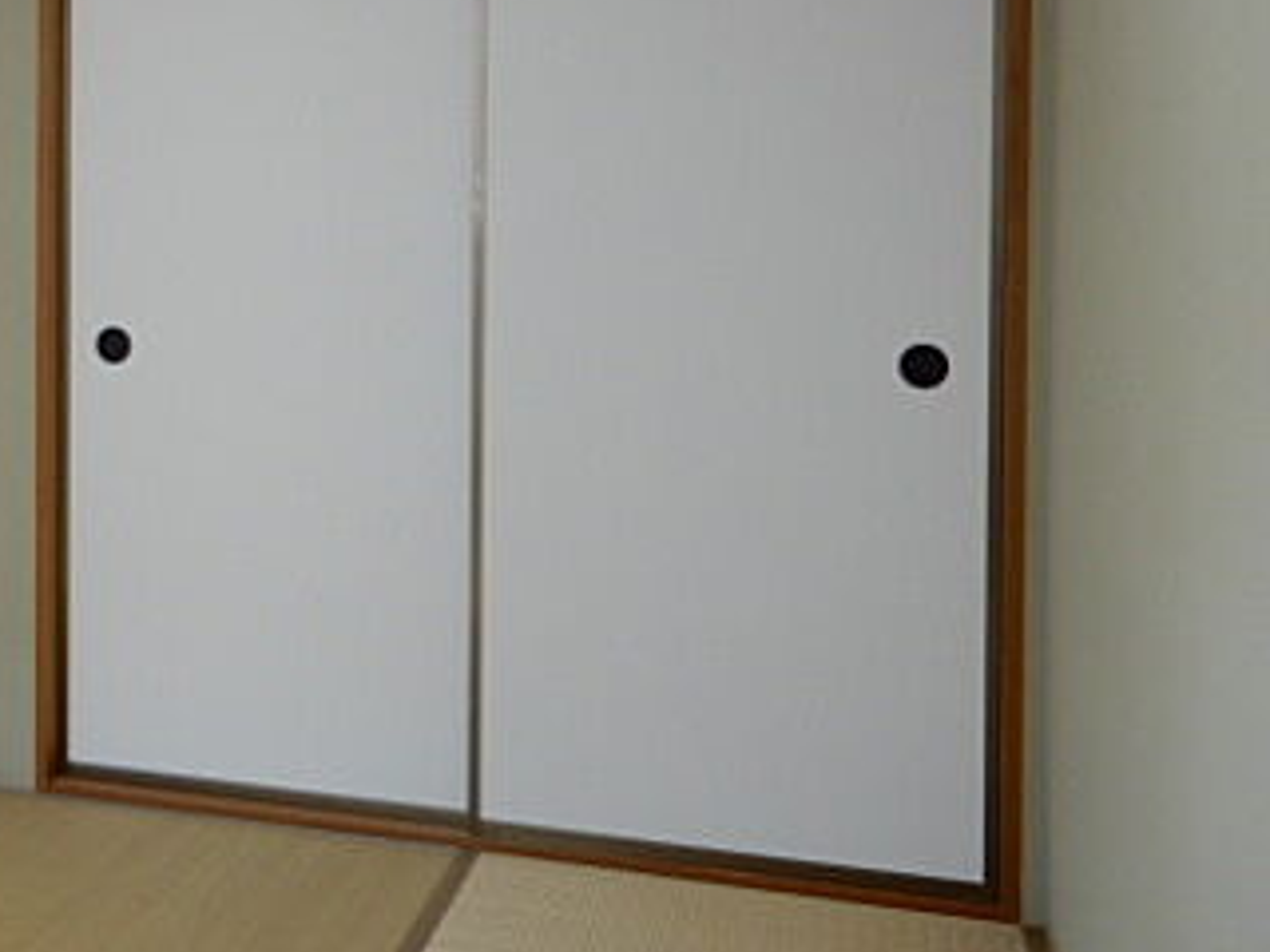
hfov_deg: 35.8
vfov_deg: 30.0
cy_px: 286
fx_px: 1761
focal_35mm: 48
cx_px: 4
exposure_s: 1/30
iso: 180
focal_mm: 4.3
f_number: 3.4
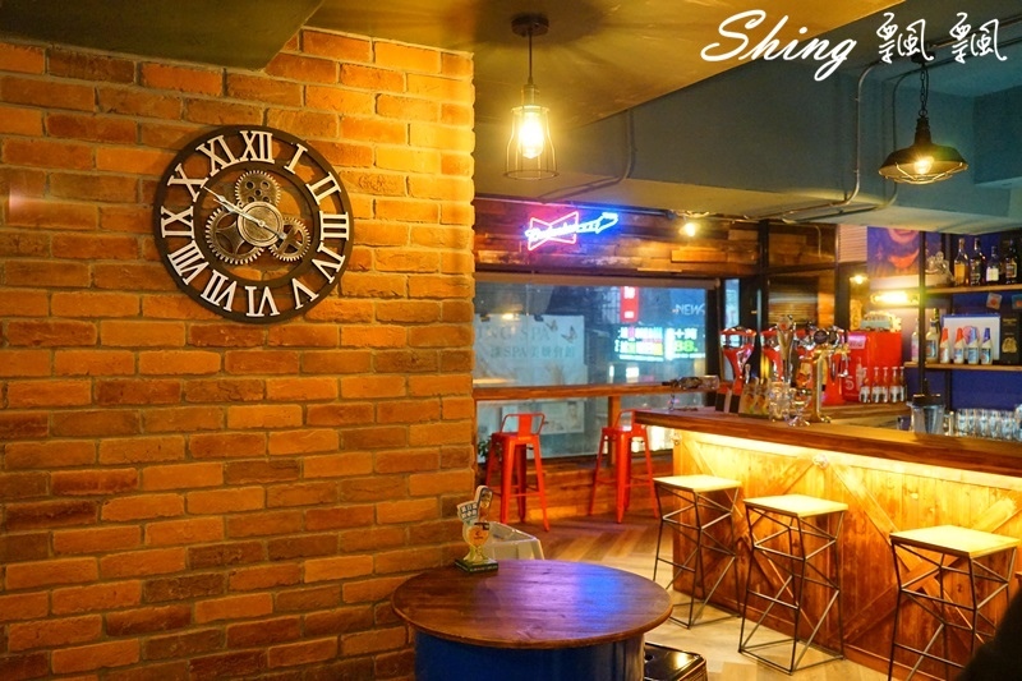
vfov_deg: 42.3
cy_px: 340
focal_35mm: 31
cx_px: 511
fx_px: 880
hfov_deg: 60.3
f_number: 4
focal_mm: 31
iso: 4000
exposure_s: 1/60
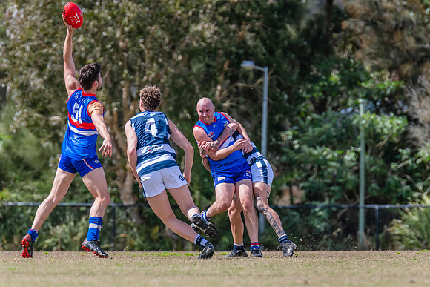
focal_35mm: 482
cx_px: 244
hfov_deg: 4.3
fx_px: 5760
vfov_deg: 2.9
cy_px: 152
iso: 800
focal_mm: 420
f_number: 6.3
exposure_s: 1/1600
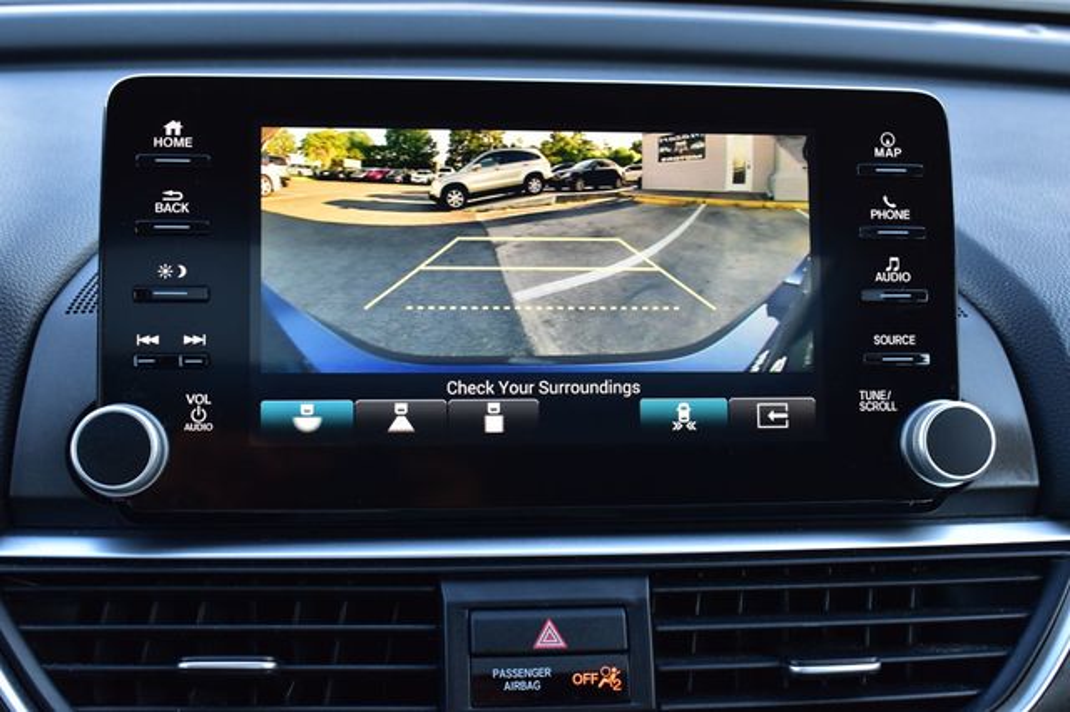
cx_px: 535
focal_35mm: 51
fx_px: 1515
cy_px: 356
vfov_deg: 26.5
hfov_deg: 38.9
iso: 400
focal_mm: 34
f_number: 7.1
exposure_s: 1/40
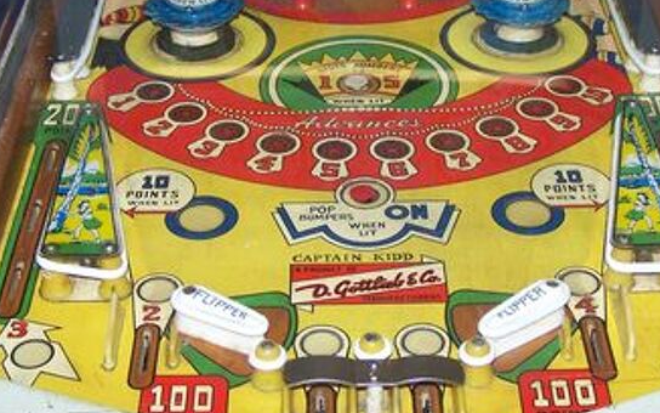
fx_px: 1331
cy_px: 120
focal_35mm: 74
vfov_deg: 17.5
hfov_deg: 27.8
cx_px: 385
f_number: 2.8
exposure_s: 1/60
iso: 80
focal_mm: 6.3
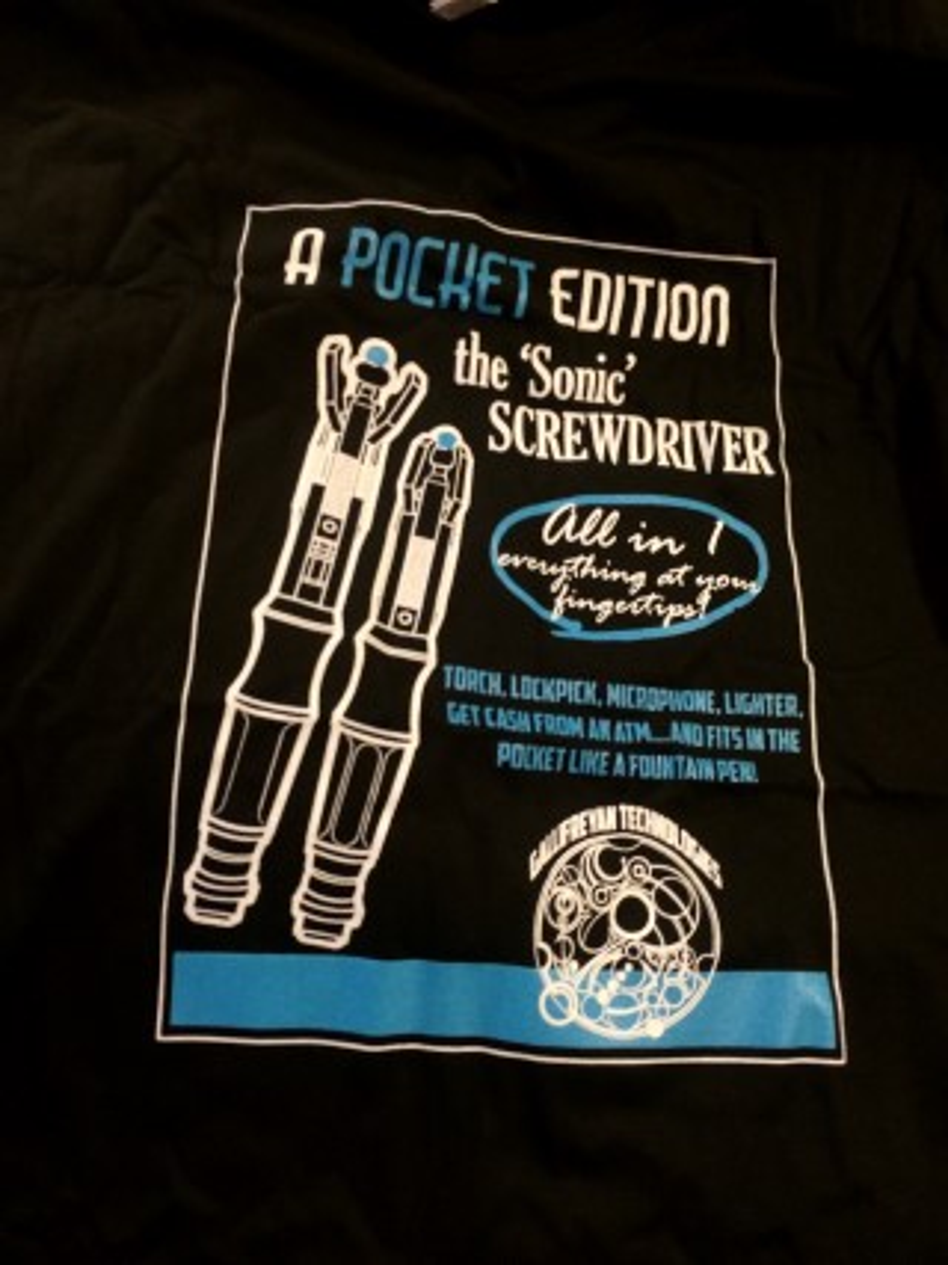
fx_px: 1059
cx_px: 474
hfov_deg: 48.2
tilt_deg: -52.0
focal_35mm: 29
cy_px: 632
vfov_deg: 61.7
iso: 320
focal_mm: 4.15
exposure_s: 1/20
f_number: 2.2
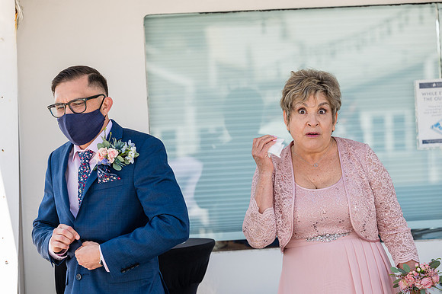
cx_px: 221
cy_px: 147
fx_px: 1718
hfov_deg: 14.7
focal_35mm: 140
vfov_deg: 9.8
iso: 1000
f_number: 4.5
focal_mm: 140
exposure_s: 1/3200
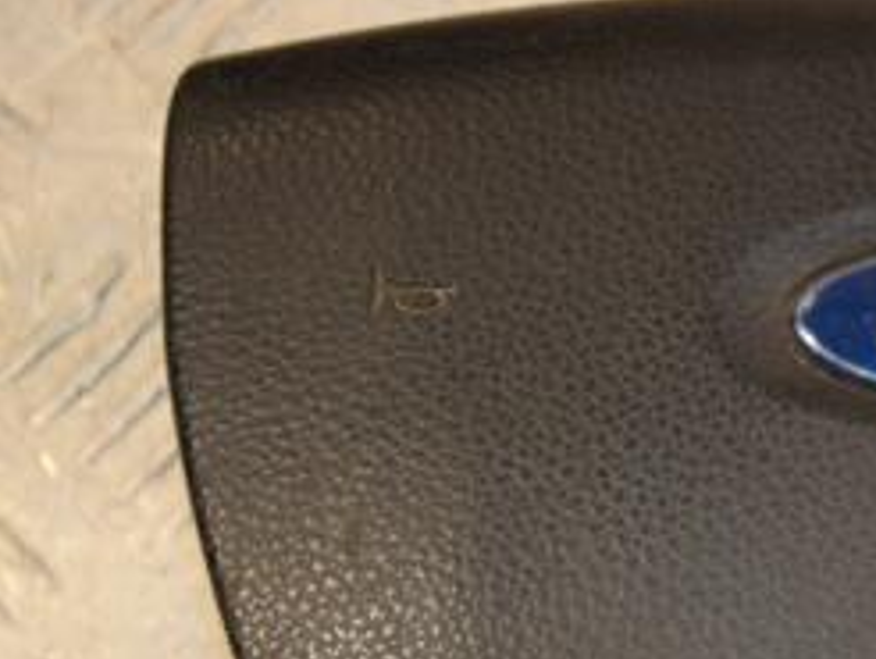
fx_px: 4007
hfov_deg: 12.2
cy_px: 591
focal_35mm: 158
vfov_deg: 9.4
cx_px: 1008
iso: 800
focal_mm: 45
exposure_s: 1/200
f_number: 4.8
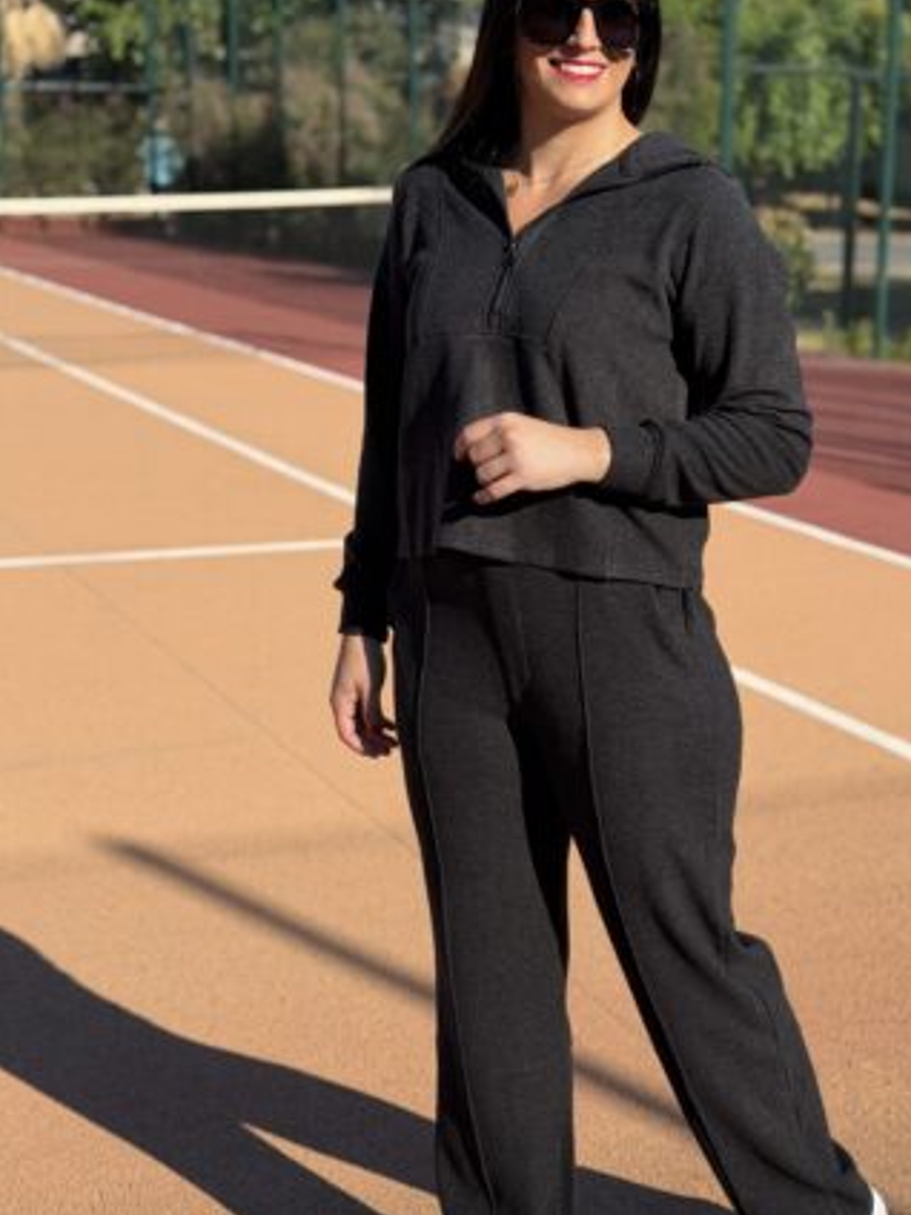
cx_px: 550
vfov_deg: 28.6
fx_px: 2386
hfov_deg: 21.6
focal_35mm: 68
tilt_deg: -10.6
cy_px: 622
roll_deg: -0.9
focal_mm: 6.76
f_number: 1.78
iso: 64
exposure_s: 1/3534
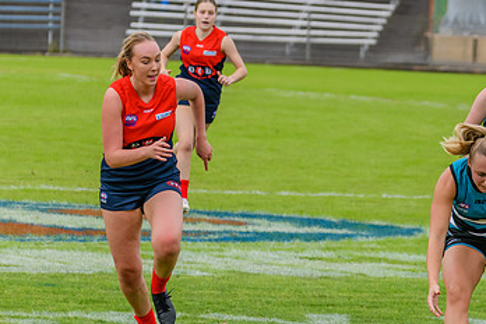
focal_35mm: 536
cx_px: 420
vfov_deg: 2.6
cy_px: 265
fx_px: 7235
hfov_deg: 3.8
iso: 800
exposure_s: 1/2000
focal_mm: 210
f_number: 6.3
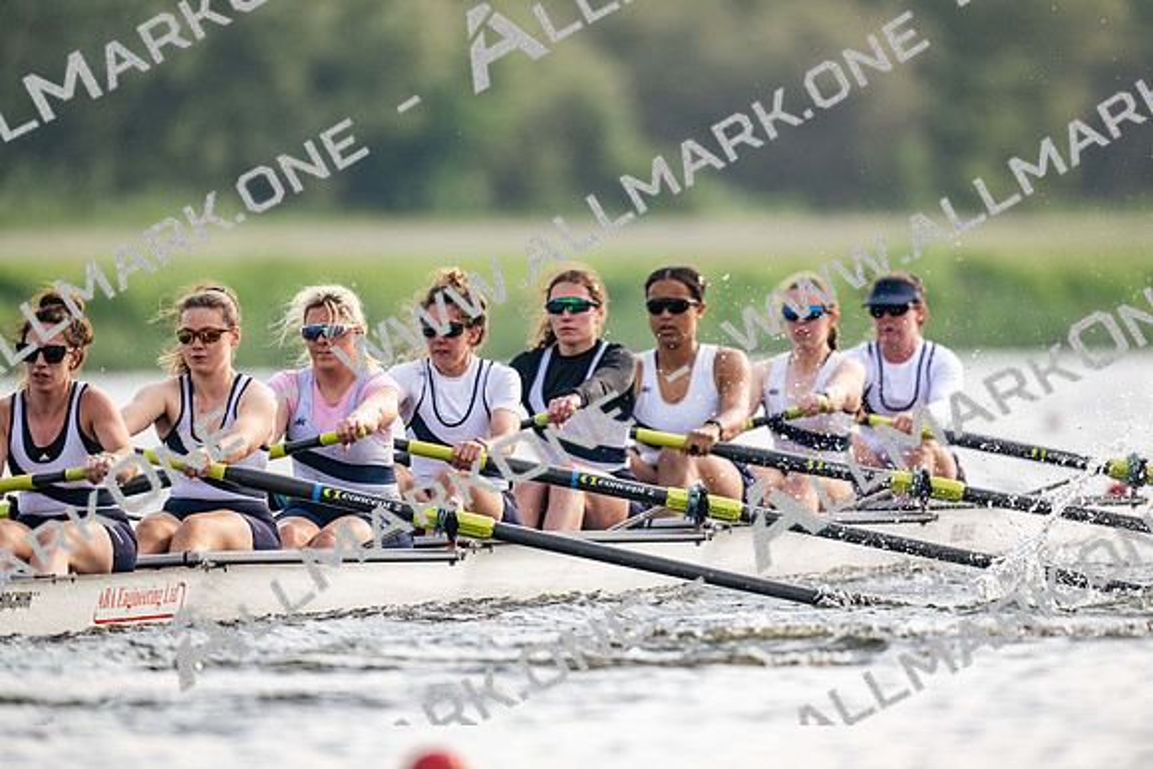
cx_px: 576
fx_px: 19220
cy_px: 384
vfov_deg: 2.3
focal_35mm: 600
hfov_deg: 3.4
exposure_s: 1/2500
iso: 450
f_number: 4
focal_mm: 600
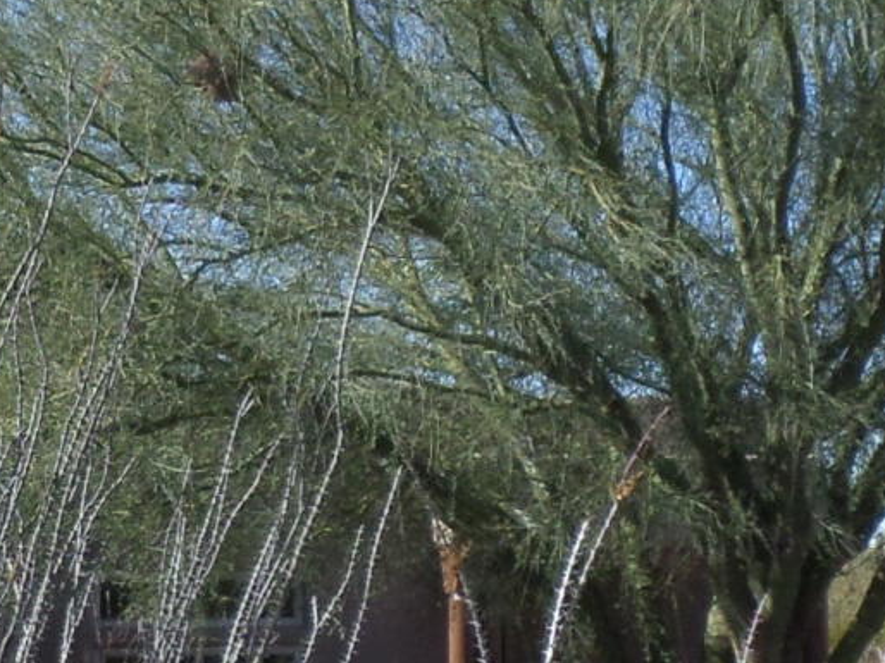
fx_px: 3731
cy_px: 480
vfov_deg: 10.1
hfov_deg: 13.4
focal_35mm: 146
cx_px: 22
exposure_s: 1/1500
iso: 80
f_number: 2.5
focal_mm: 4.5
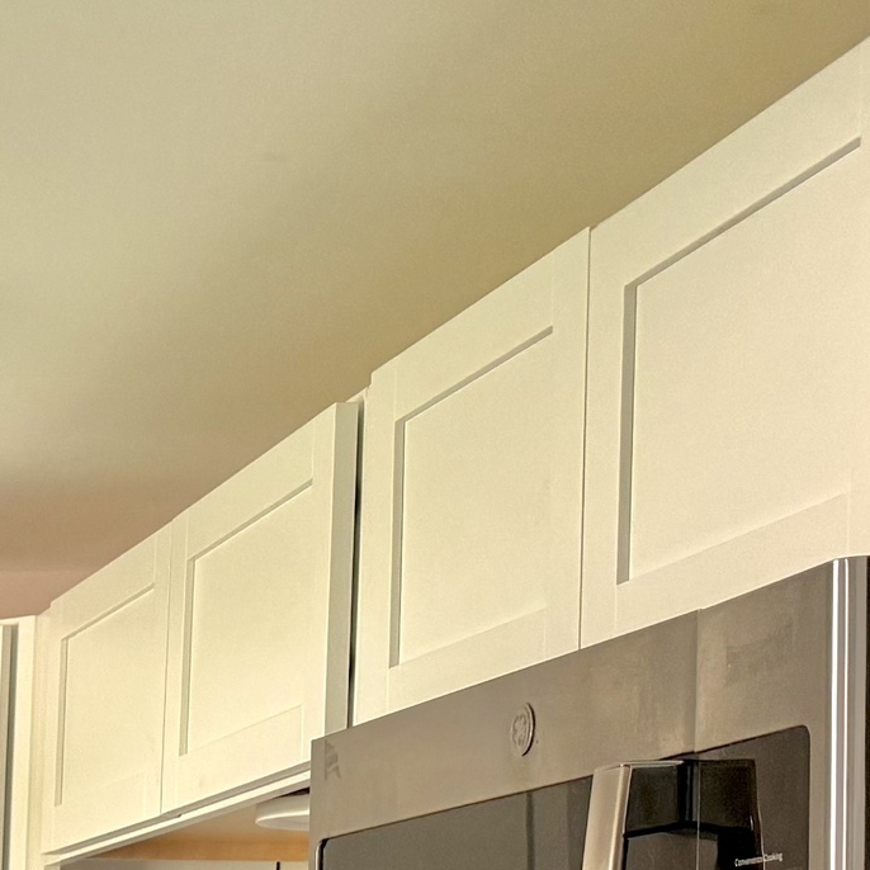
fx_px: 2701
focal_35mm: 95
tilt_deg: -2.9
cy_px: 1264
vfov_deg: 16.8
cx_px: -601
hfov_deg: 16.0
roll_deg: -1.7
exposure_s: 1/75
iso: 200
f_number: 1.78
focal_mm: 6.76
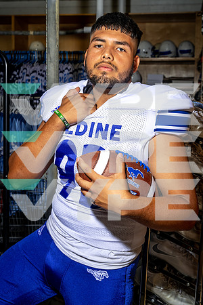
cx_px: 102
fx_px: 431
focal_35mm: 51
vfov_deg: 38.9
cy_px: 152
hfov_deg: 26.5
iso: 100
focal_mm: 51
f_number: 8
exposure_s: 1/125
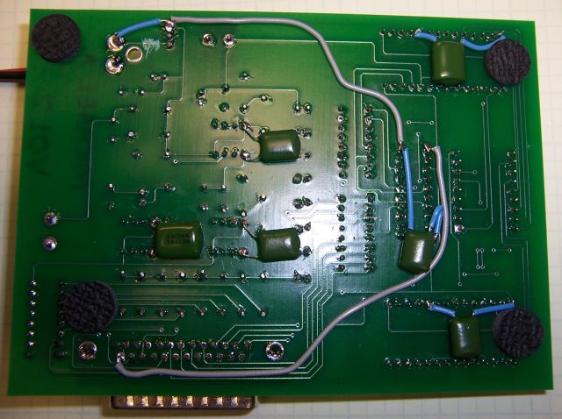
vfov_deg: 42.8
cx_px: 281
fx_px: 535
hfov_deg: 55.4
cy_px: 210
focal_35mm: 33
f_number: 2.8
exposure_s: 1/60
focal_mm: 5.5
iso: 80
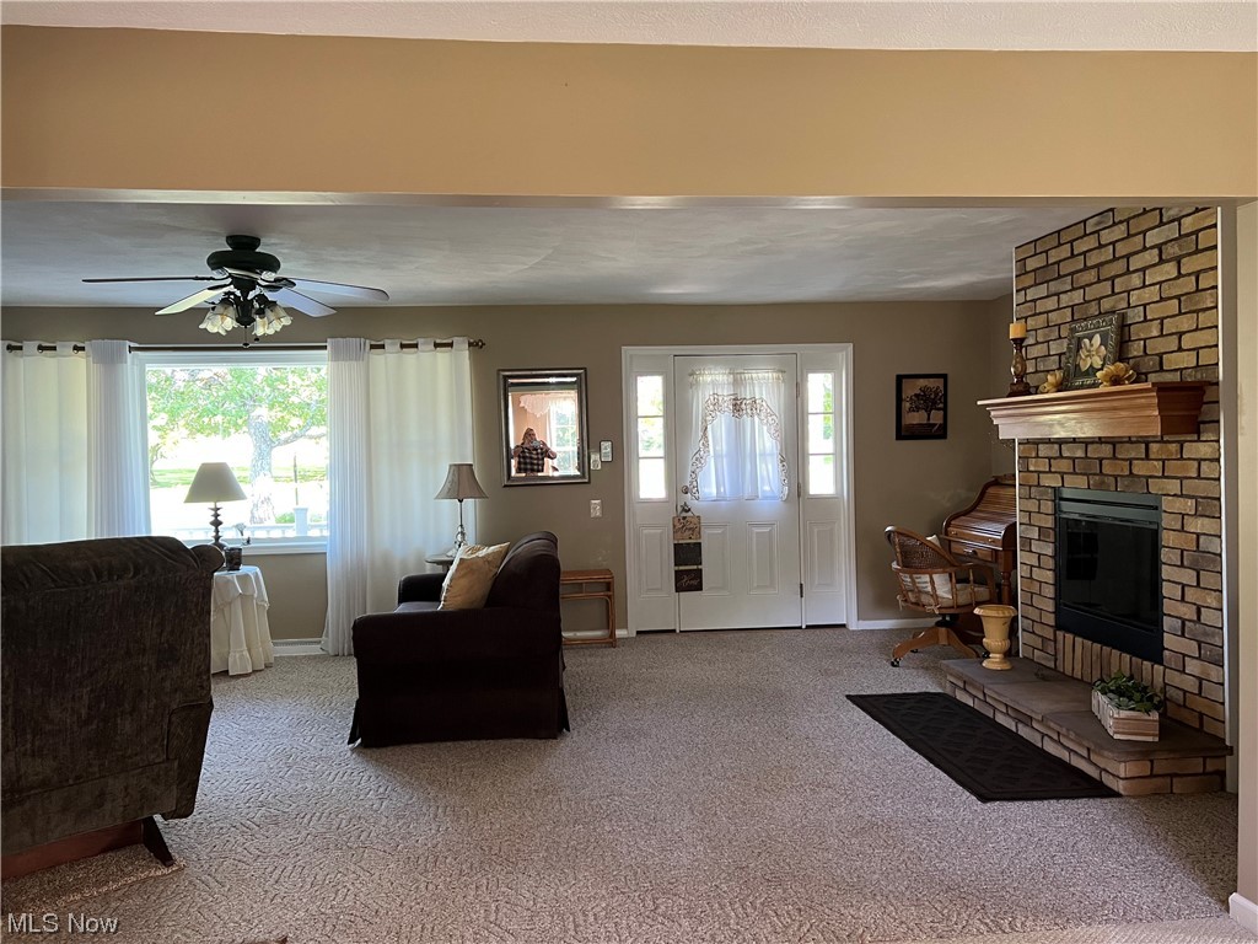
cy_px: 472
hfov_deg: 67.3
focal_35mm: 26
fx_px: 945
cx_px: 629
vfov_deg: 53.1
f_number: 1.5
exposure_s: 1/60
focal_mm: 5.7
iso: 160
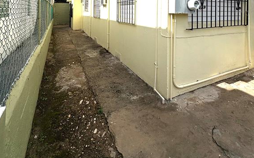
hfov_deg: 85.1
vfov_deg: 51.4
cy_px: 11
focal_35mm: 20
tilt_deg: +1.2
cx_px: 126
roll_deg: -0.3
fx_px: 138
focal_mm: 2.22
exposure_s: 1/5263
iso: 50
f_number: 2.2
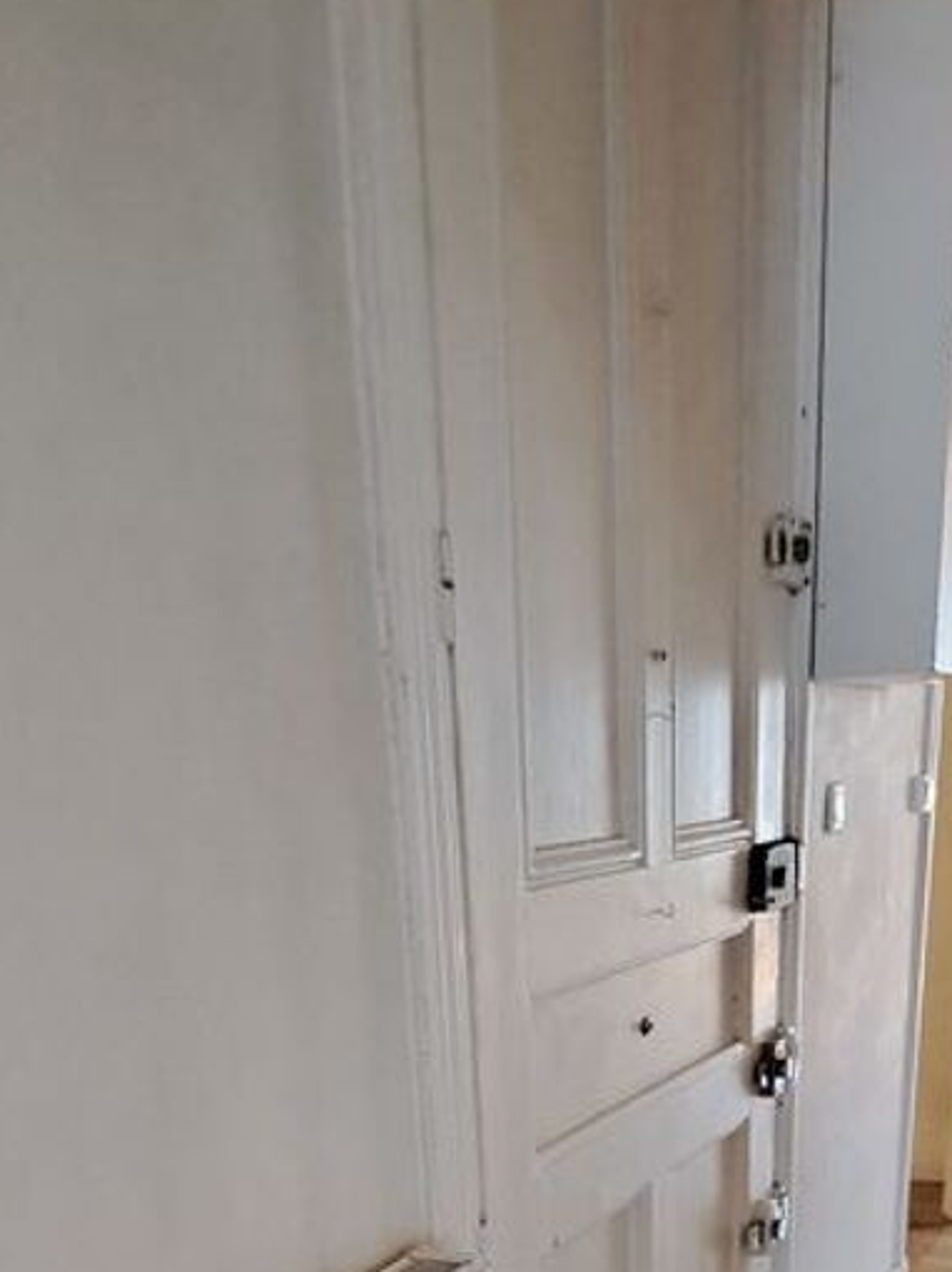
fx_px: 1248
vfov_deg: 43.3
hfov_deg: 41.7
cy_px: 1366
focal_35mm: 34
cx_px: 506
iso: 250
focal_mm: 1.74
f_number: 2.2
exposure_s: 1/50
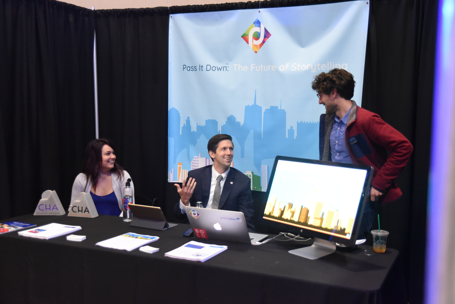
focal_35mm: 44
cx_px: 228
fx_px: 556
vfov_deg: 30.5
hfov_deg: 44.5
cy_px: 152
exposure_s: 1/125
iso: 6400
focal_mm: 44
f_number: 2.8
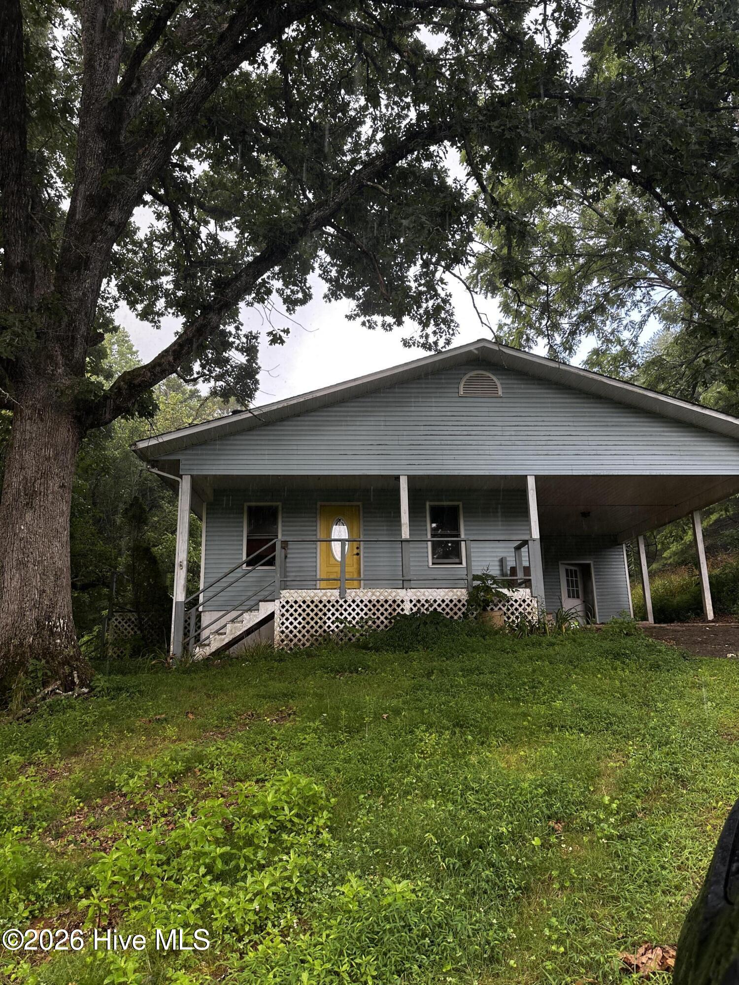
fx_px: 683
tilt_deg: +14.8
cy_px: 492
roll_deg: -0.4
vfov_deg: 71.6
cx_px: 370
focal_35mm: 24
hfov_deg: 56.8
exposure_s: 1/166
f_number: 1.78
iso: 100
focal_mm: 6.86
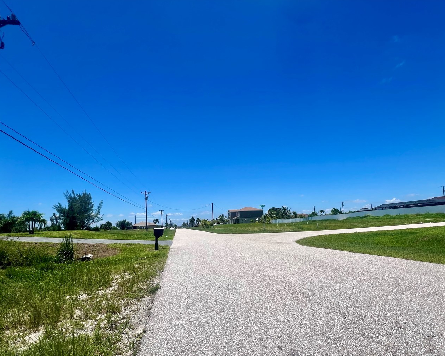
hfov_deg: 93.1
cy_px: 207
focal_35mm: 16
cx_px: 231
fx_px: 211
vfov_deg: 79.7
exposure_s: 1/2874
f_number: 1.8
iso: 32
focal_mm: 1.57
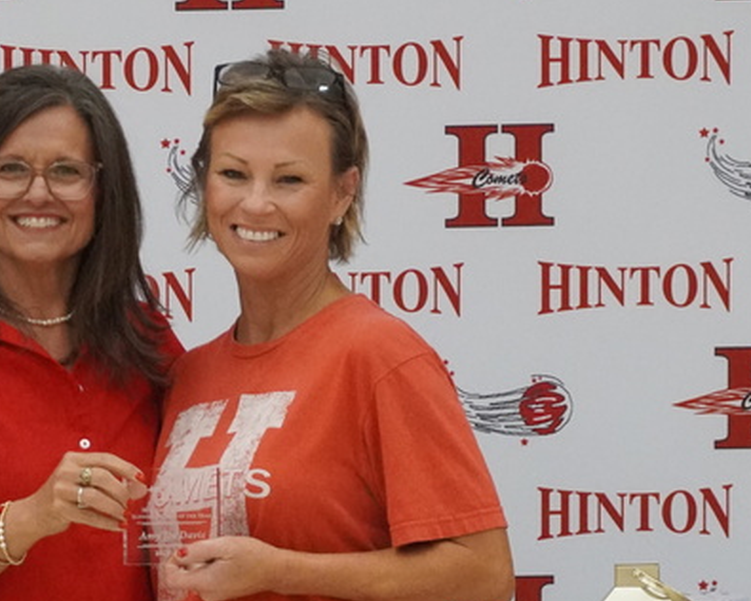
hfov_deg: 6.7
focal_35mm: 288
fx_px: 6406
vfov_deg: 5.3
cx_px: 180
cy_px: 749
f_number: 5.6
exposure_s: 1/160
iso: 6400
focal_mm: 79
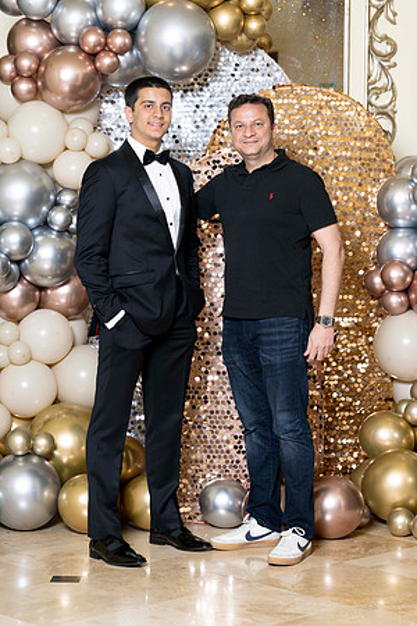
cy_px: 313
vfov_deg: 20.4
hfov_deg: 13.7
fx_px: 1737
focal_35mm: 100
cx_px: 208
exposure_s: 1/200
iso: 250
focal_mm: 100
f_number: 5.6
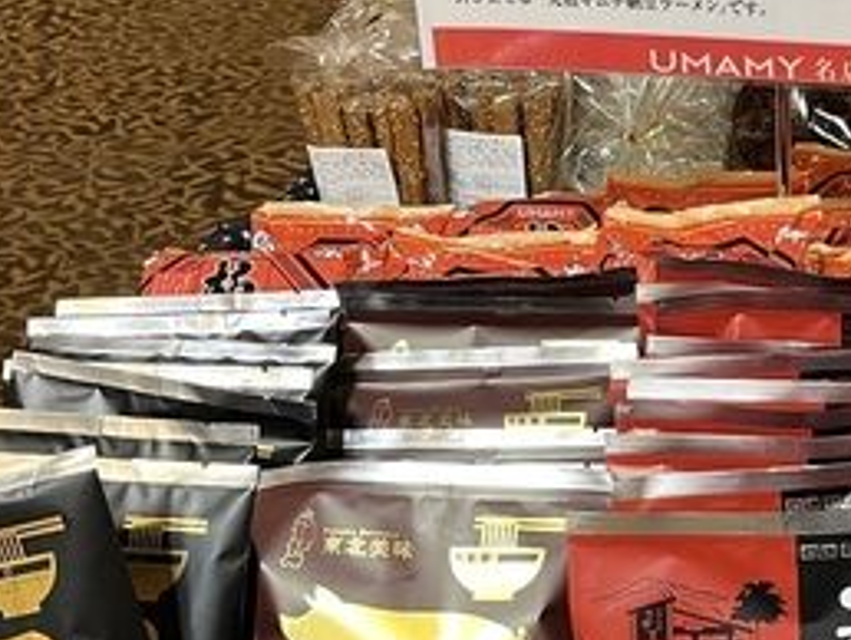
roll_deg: +0.7
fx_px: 2018
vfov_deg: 17.9
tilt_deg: -28.0
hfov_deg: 22.7
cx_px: 896
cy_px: 450
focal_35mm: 82
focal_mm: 5.1
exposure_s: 1/50
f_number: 1.6
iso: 100
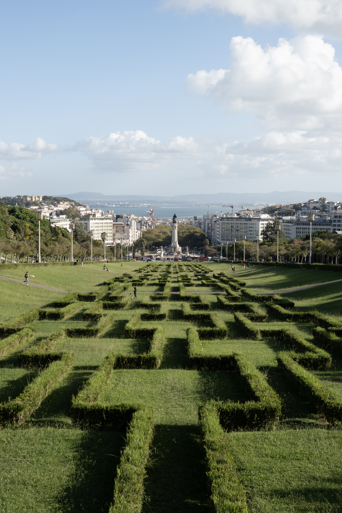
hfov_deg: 23.8
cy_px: 256
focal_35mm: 57
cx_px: 171
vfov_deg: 35.1
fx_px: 812
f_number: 5.6
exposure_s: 1/250
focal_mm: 21.12
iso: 100
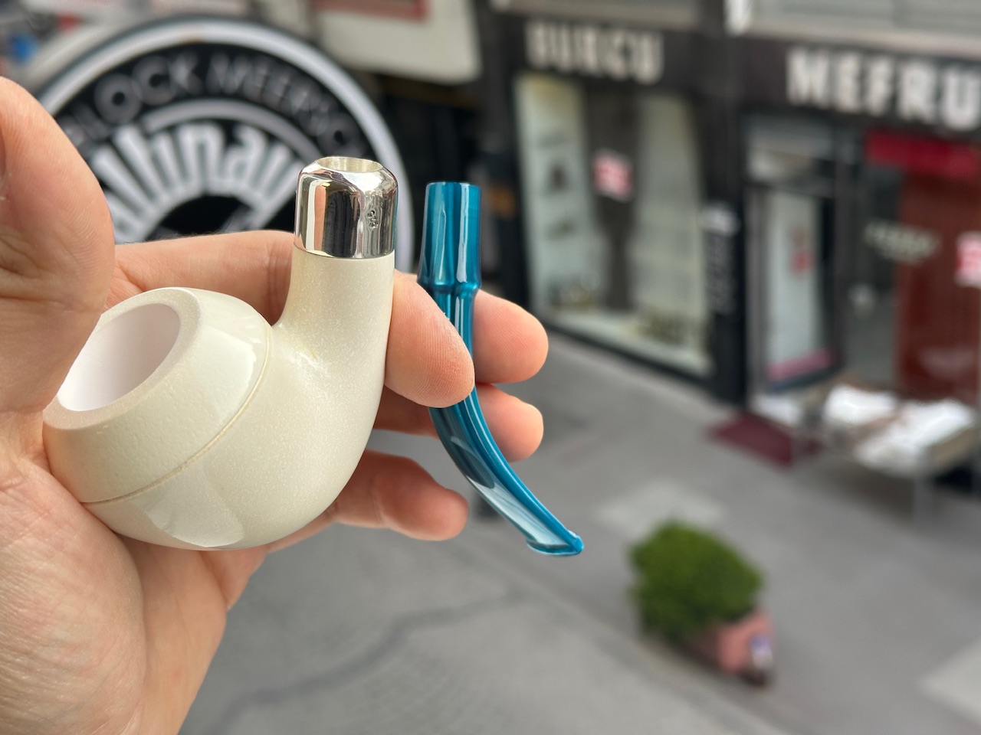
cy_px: 368
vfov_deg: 30.3
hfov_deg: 39.7
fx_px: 1360
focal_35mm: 48
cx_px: 490
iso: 64
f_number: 1.78
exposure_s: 1/363
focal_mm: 6.86
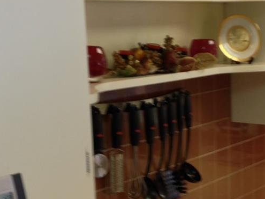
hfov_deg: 19.5
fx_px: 765
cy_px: 210
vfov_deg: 14.5
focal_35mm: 100
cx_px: 210
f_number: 2.4
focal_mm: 4.12
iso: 50
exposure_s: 1/24
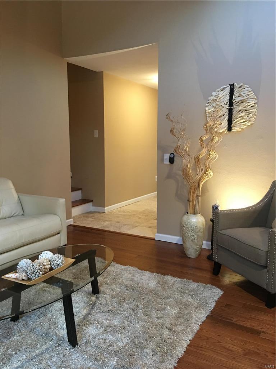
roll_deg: +0.2
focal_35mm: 29
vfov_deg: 61.7
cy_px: 184
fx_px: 308
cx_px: 138
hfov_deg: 48.2
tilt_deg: -7.1
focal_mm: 4.15
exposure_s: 1/15
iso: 100
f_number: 2.2
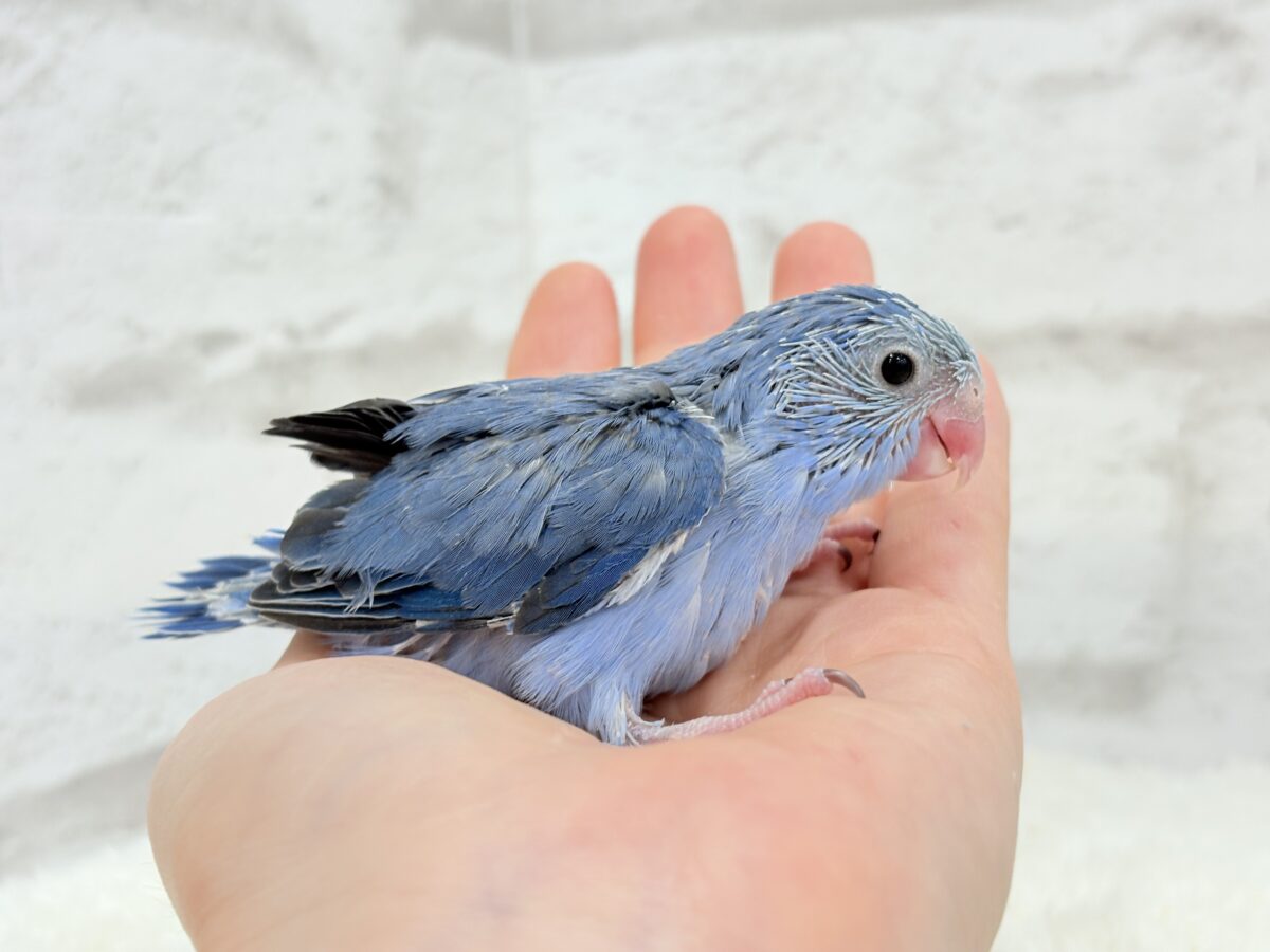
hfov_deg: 36.8
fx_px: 1908
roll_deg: +2.0
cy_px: 476
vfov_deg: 28.0
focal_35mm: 52
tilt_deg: -6.8
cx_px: 635
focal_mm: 5.96
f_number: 1.6
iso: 40
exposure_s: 1/50
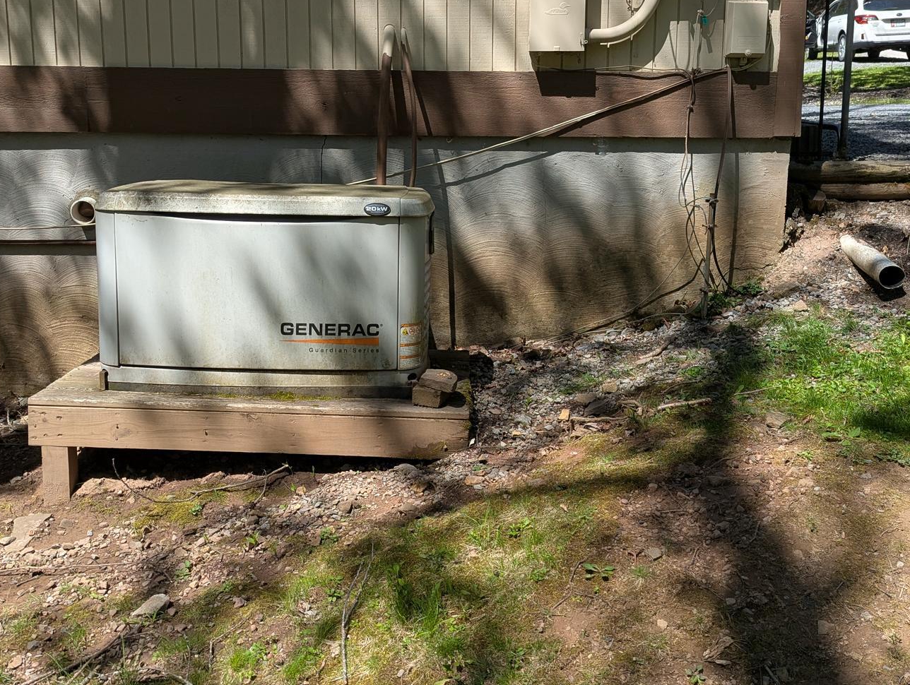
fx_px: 1000
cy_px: 256
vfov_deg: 37.6
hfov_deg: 48.9
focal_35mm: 38
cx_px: 478
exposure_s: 1/1217
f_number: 1.85
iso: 43
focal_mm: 6.81
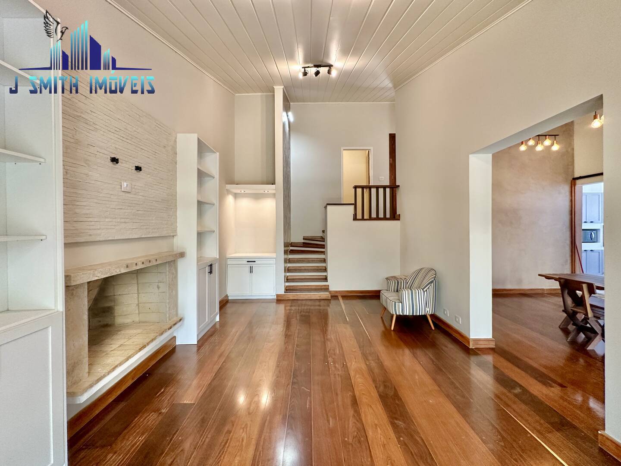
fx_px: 251
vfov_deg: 85.7
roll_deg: -0.3
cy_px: 233
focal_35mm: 14
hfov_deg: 102.1
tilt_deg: -1.4
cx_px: 310
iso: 200
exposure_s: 1/60
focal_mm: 2.22
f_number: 2.2
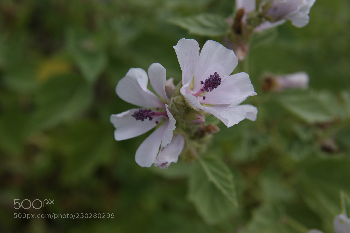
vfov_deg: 31.9
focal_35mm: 42
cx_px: 175
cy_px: 116
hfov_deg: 46.4
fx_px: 408
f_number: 5.6
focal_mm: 28
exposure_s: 1/400
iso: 100
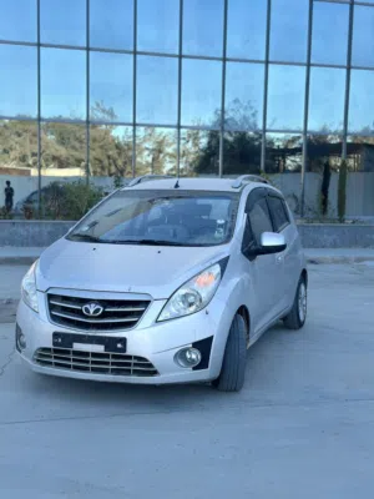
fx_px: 691
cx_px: 187
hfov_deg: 30.3
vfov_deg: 39.7
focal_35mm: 48
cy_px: 250
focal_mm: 6.86
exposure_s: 1/1305
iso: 80
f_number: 1.78
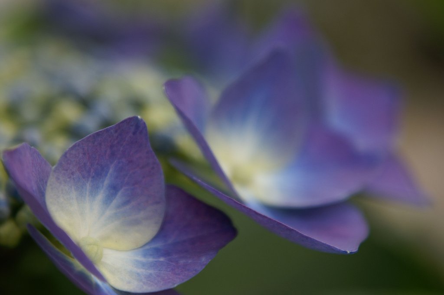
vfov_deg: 13.0
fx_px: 1294
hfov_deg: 19.5
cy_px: 148
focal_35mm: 105
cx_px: 222
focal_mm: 70
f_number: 5.6
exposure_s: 1/200
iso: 100
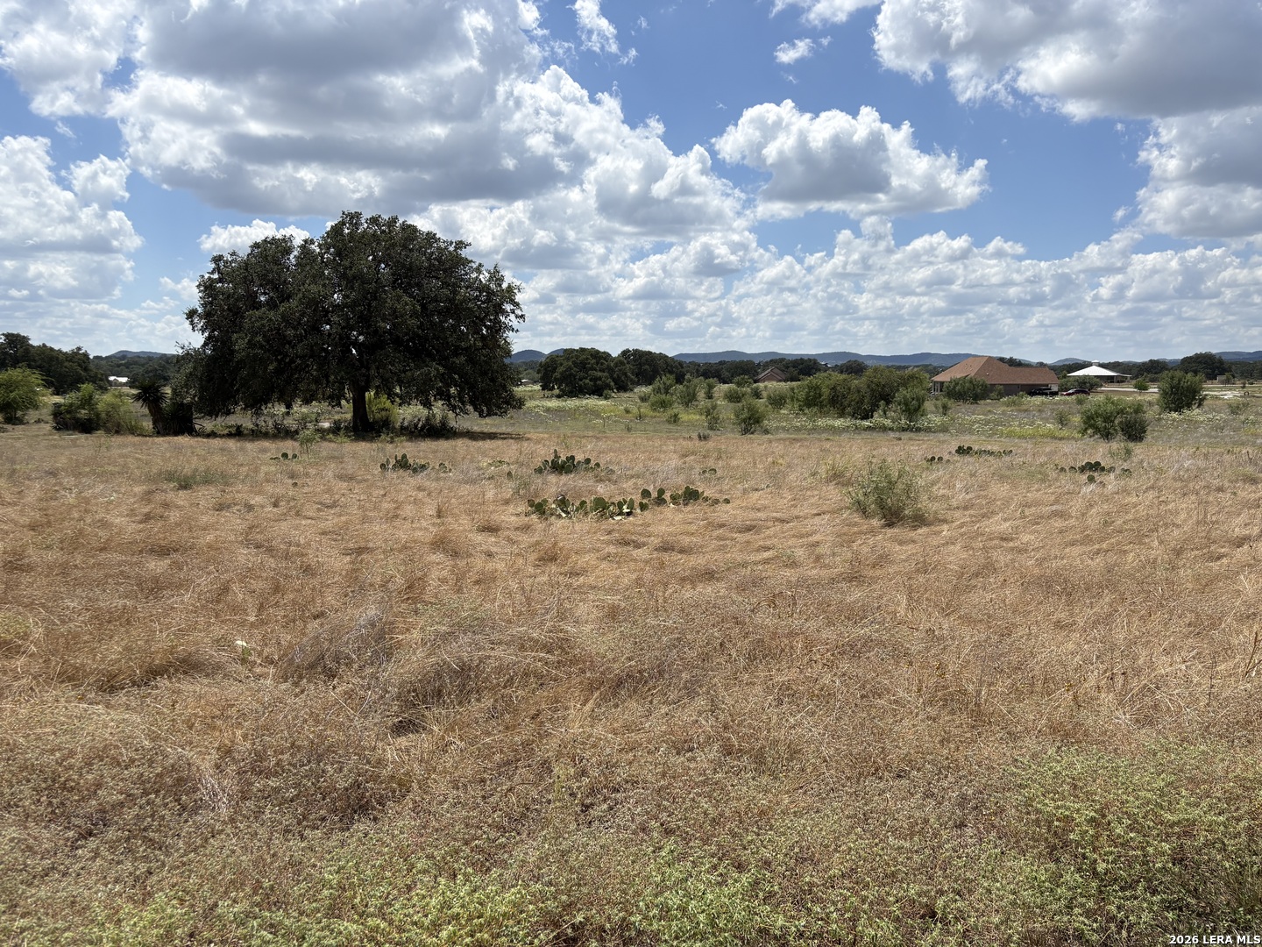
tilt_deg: -6.8
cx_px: 631
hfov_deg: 67.3
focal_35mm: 26
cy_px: 474
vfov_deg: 53.1
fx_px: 948
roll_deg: +0.1
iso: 50
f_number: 1.6
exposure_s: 1/5814
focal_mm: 5.96
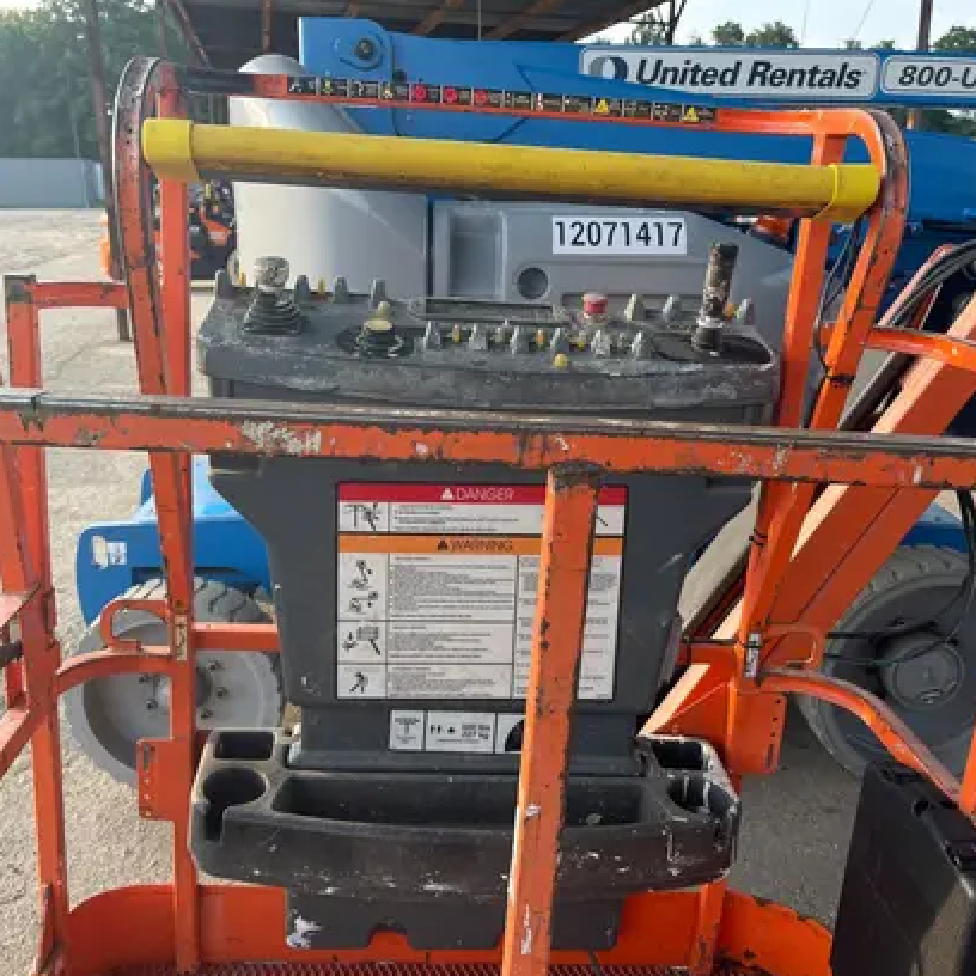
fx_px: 989
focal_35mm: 31
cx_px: 462
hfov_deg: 52.5
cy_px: 492
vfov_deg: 52.5
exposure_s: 1/355
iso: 50
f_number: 1.6
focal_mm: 5.1
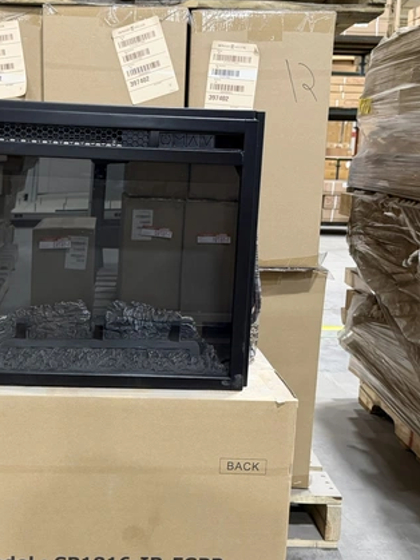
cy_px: 293
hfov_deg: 33.2
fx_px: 696
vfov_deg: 43.9
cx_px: 134
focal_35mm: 43
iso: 500
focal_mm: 6.76
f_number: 1.78
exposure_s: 1/60
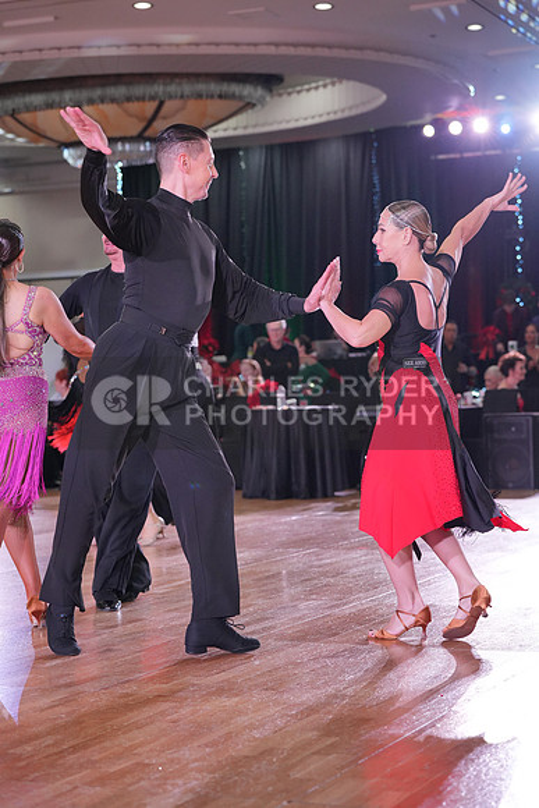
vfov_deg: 27.3
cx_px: 270
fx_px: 1661
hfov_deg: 18.4
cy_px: 404
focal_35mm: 74
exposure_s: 1/500
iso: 2000
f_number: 4
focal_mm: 74
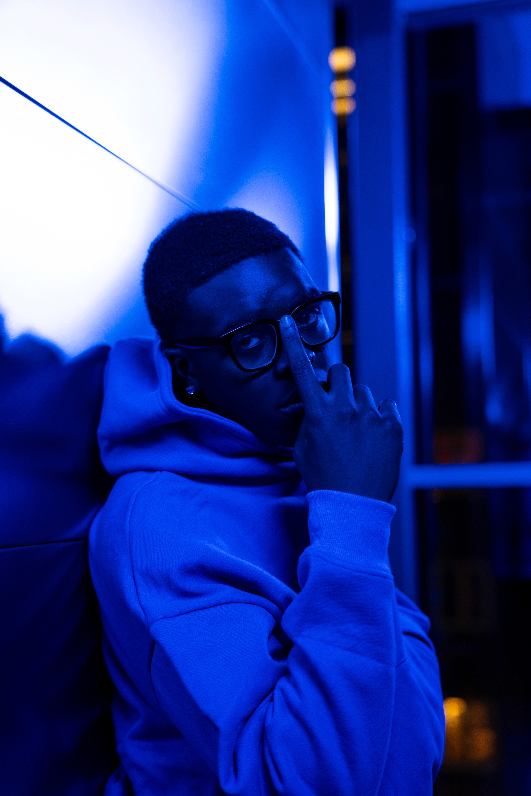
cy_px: 398
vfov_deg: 37.5
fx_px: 1171
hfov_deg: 25.5
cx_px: 266
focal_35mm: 53
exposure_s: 1/100
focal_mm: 53
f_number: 2.8
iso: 1600
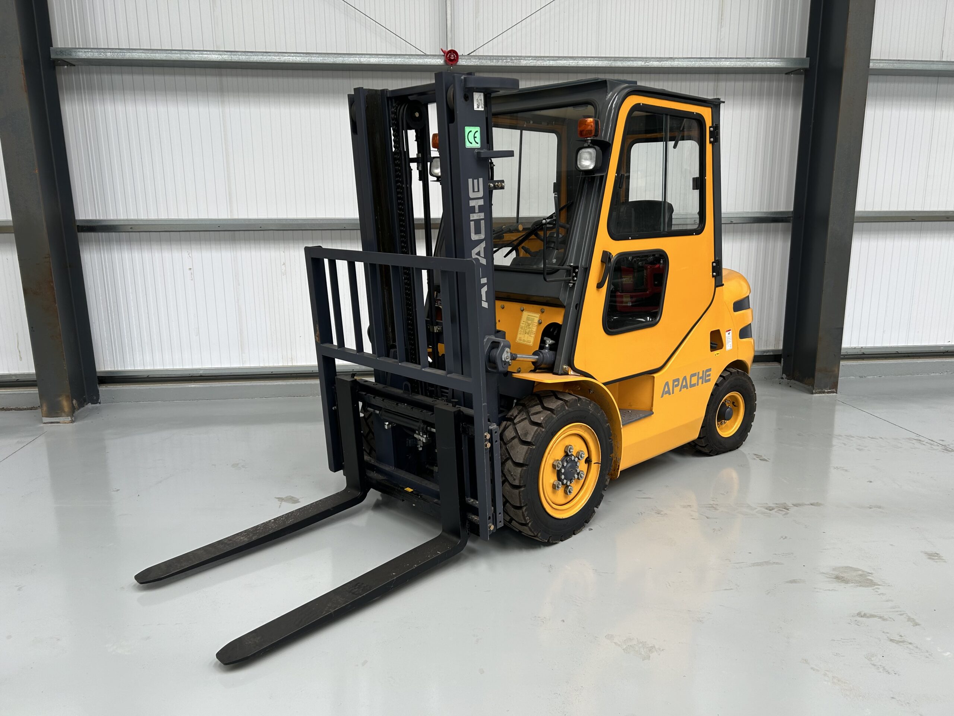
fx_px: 717
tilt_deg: -12.0
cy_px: 358
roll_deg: +0.7
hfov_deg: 67.3
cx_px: 477
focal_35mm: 26
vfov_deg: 53.1
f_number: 1.5
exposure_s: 1/121
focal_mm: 5.7
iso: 32
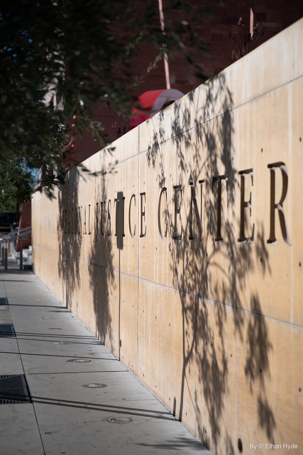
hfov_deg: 19.4
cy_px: 228
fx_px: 885
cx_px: 152
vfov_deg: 28.9
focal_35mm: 70
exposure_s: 1/8000
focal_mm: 70
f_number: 2.8
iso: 800
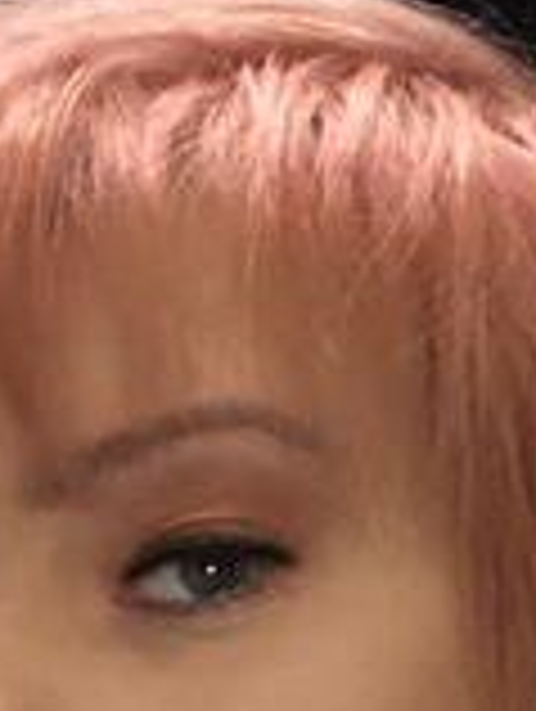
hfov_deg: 11.6
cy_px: 1001
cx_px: 225
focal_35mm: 128
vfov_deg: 14.5
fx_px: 2636
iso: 320
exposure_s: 1/24
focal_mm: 2.87
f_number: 2.2
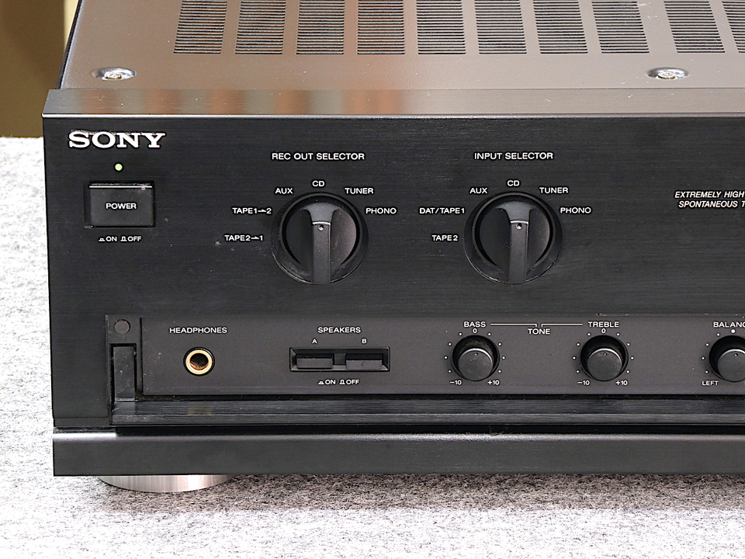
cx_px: 372
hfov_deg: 11.5
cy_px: 280
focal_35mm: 172
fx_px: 3702
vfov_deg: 8.6
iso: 200
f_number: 5.6
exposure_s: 1
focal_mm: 30.9
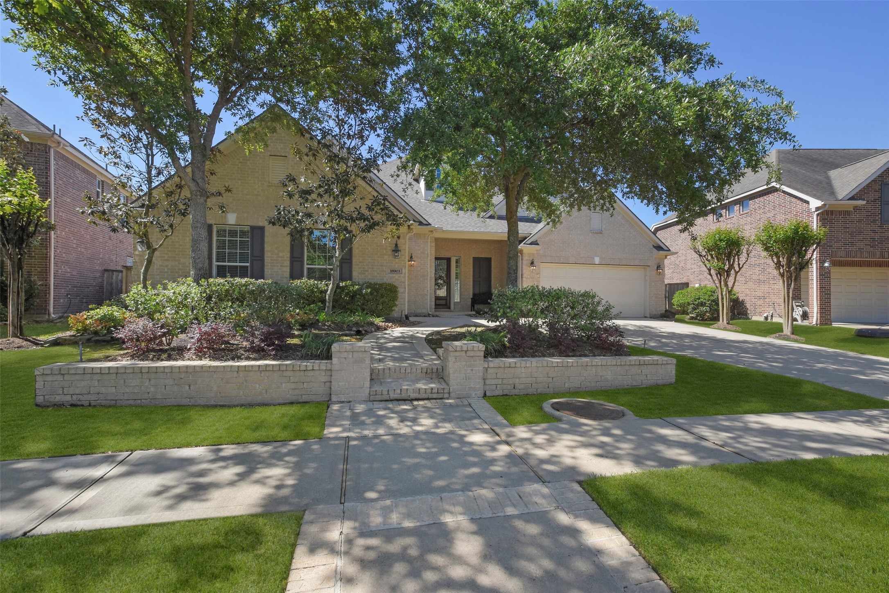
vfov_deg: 77.3
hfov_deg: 100.4
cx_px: 444
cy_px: 296
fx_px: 370
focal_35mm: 15
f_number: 8
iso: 320
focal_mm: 10
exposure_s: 1/640
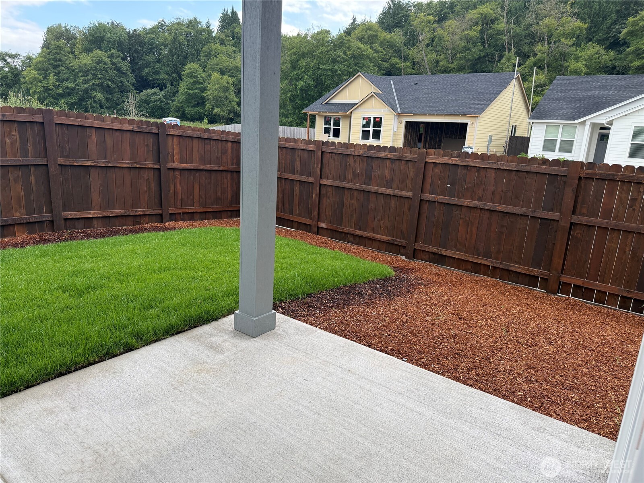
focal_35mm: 24
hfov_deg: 71.6
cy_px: 242
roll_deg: -3.2
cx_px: 322
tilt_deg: -13.5
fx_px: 446
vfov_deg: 56.8
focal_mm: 6.76
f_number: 1.78
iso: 100
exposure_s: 1/567
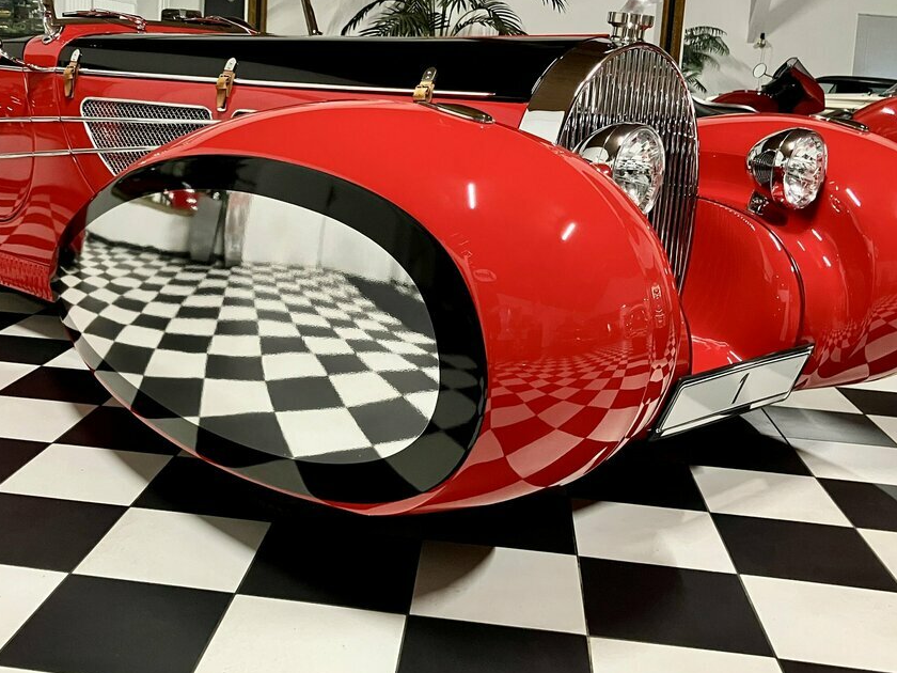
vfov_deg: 35.9
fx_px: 1037
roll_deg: -1.7
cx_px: 360
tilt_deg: -9.8
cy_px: 280
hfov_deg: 46.5
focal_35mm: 40
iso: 320
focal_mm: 3.99
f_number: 1.8
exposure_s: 1/25
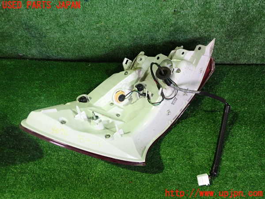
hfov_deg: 60.0
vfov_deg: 46.8
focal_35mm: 30
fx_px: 230
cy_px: 100
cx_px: 132
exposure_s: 1/30
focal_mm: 5.4
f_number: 2.3
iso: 640
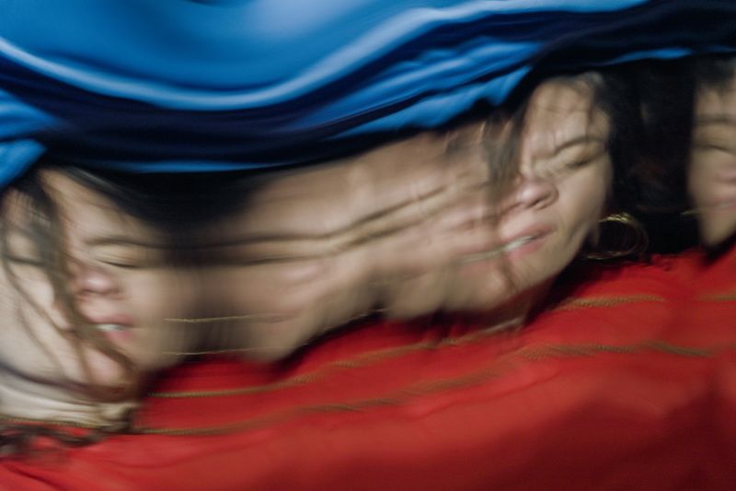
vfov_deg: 33.4
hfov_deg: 48.5
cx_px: 368
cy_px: 246
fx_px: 818
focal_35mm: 40
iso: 1250
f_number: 5.6
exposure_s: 1/125
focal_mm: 40
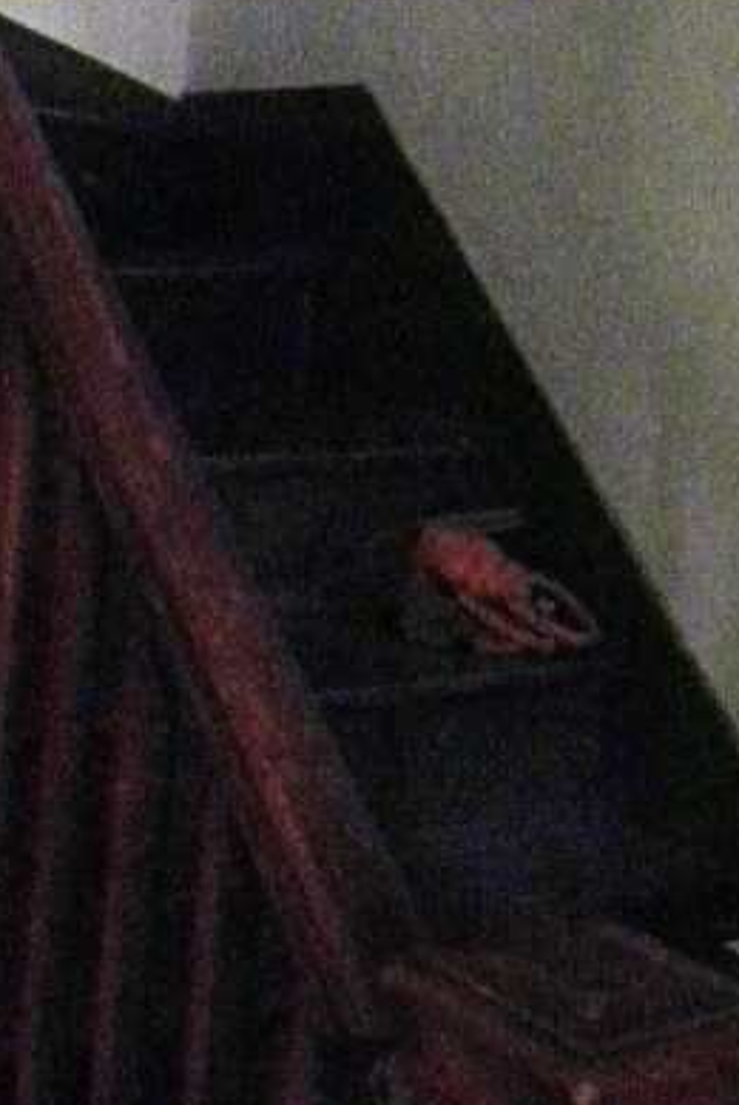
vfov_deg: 30.2
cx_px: 225
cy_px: 67
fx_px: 1936
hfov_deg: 21.5
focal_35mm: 63
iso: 800
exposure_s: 1/80
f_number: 2.8
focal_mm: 4.6
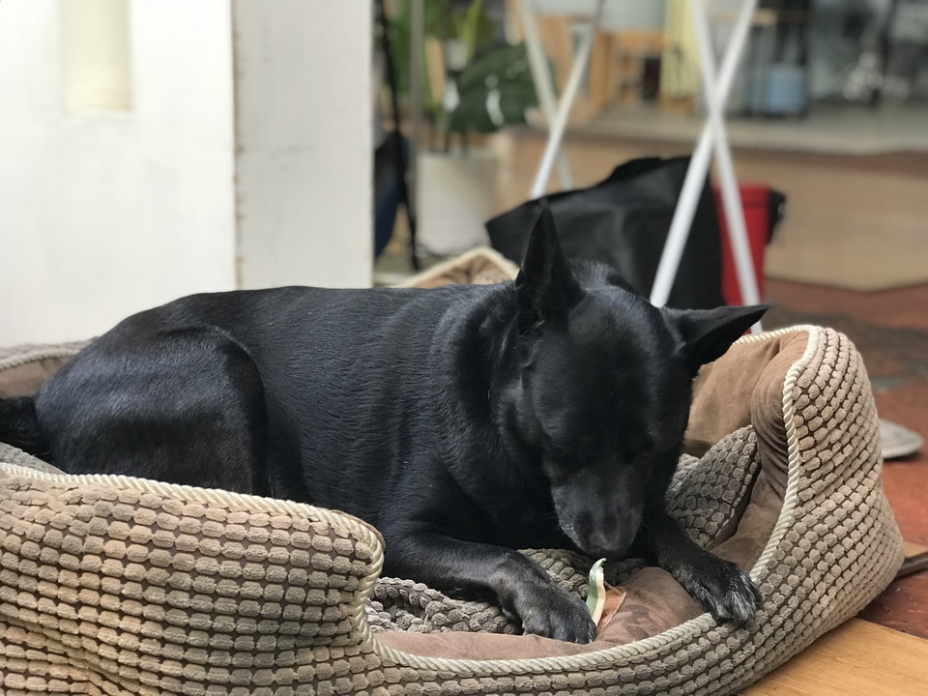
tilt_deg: -11.2
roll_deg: -0.6
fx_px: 1528
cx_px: 464
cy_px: 348
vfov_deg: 25.7
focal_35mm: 57
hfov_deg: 33.8
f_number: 2.8
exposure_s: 1/60
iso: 100
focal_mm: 6.6
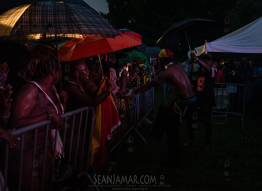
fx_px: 262
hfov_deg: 52.9
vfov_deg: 40.1
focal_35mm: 35
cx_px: 152
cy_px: 96
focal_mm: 31
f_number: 2.8
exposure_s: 1/160
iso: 5000
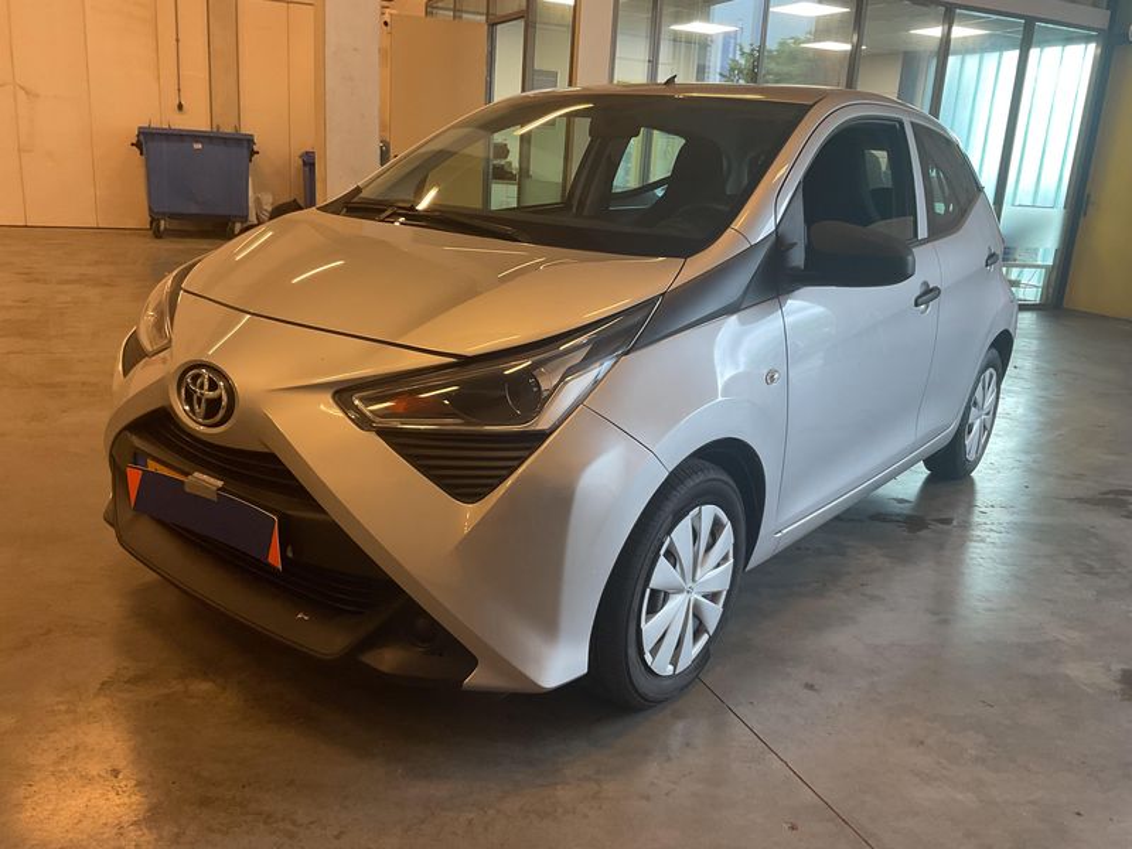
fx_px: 948
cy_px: 424
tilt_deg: -15.9
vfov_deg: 48.2
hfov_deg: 61.7
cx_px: 566
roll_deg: -5.2
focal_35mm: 29
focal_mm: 3
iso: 80
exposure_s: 1/50
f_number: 1.8
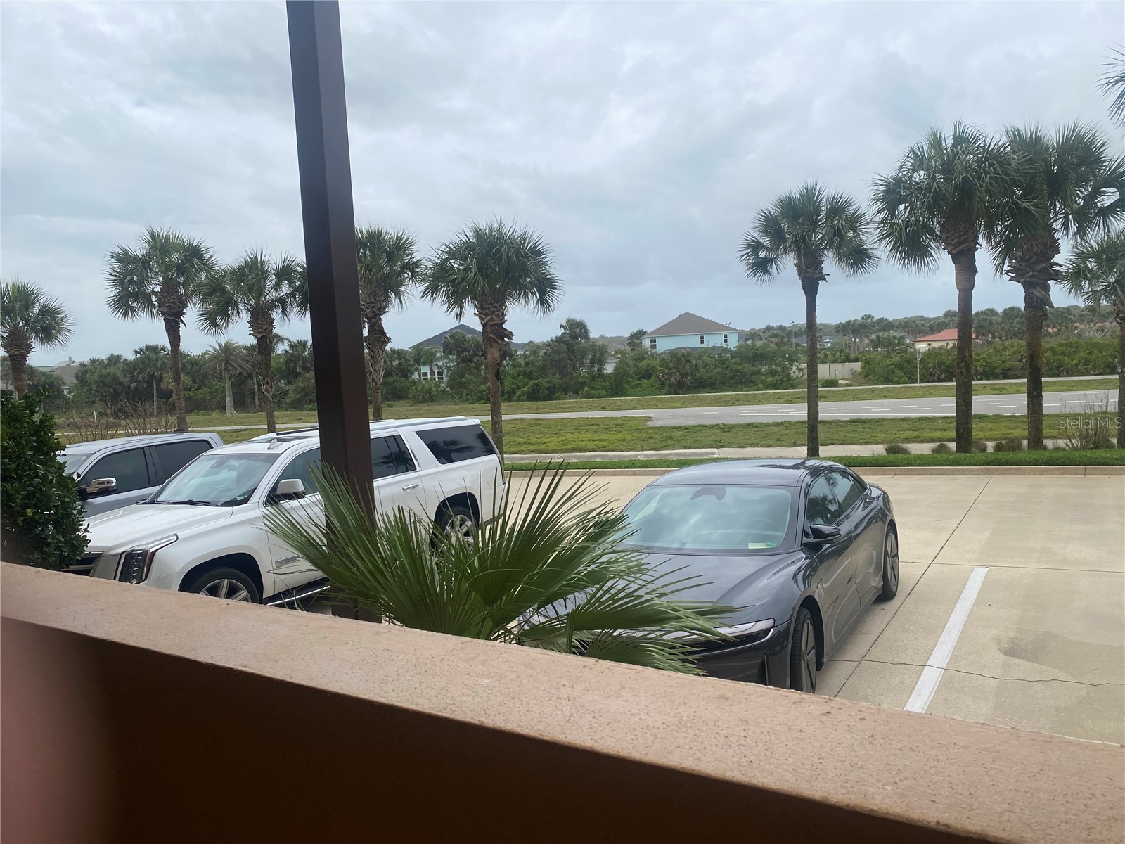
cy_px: 422
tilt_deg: -5.3
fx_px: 845
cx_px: 562
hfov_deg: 67.3
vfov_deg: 53.1
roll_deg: +3.0
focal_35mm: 26
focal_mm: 4.25
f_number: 1.8
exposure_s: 1/4808
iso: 32
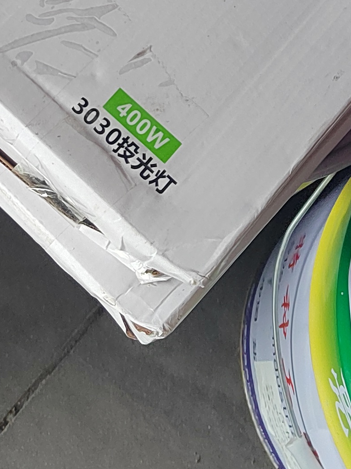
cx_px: 50
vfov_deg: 21.1
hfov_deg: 17.0
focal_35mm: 86
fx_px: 1163
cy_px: -104
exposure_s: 1/100
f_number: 1.9
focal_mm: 5.52
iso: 1297
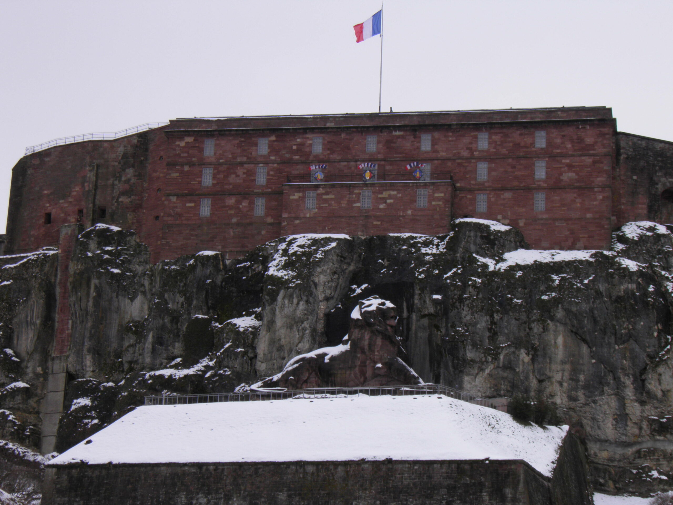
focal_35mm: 84
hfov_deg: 23.3
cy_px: 252
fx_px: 1633
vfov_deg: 17.6
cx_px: 336
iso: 50
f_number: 5.6
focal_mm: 15.2
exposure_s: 1/100
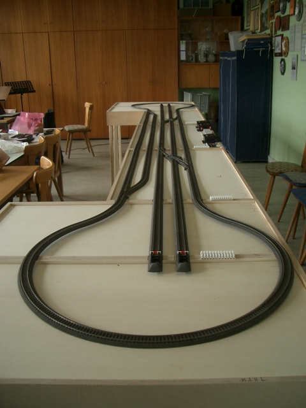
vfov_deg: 52.6
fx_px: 413
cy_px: 204
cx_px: 153
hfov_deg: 40.7
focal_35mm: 35
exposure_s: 1/25
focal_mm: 5.8
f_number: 2.6
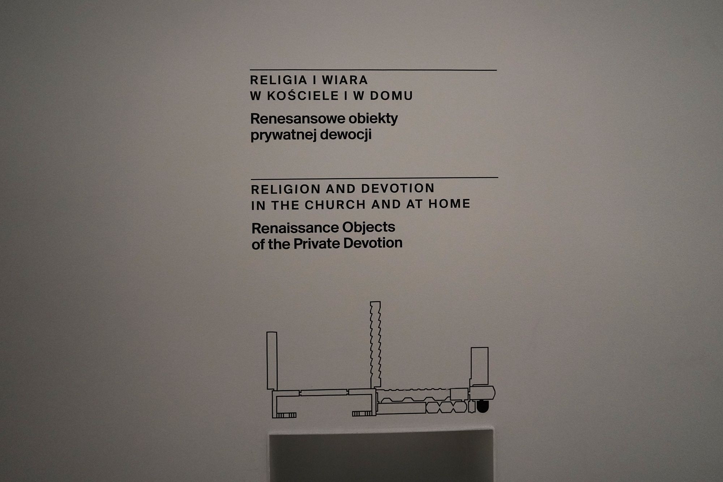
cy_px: 241
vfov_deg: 53.1
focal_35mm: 24
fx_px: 482
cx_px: 362
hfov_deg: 73.7
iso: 3200
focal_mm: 24
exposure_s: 1/80
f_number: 4.5
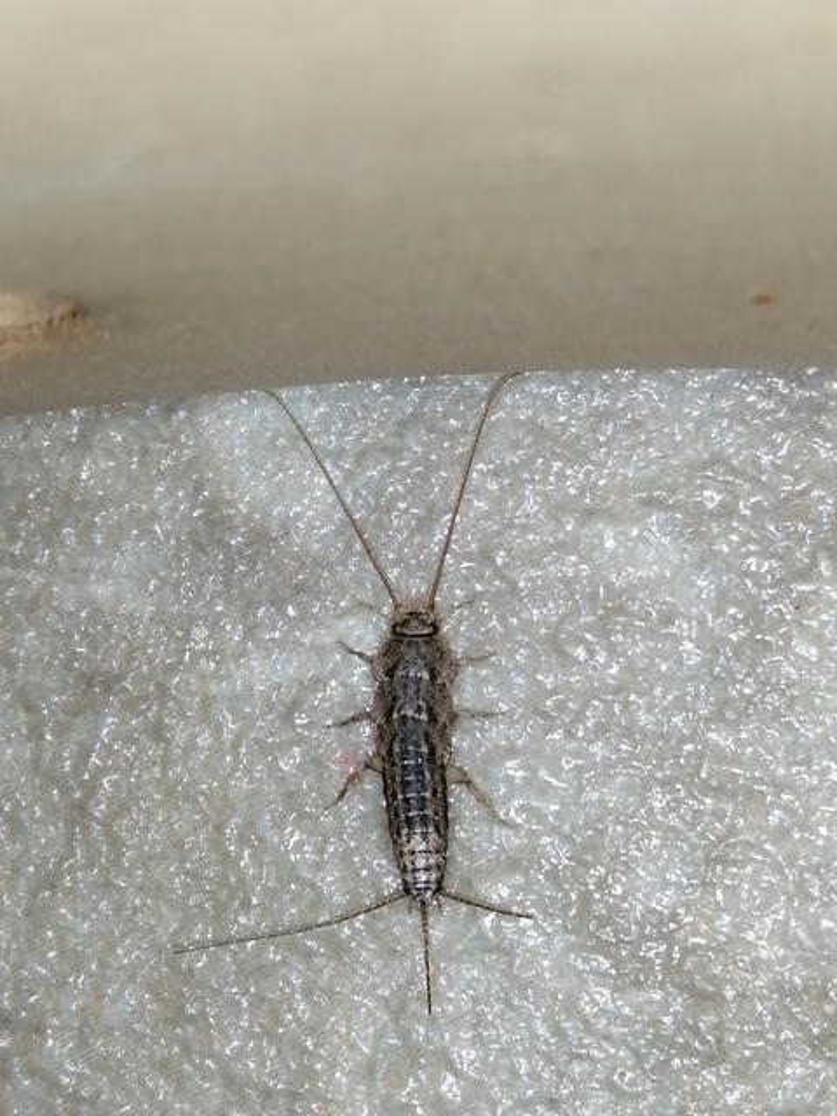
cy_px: 558
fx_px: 2160
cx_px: 418
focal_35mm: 67
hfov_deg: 21.9
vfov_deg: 29.0
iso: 50
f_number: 1.8
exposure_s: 1/108
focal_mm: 3.46
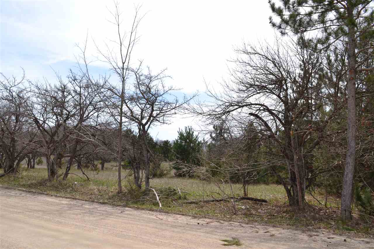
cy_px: 124
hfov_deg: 61.9
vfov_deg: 43.6
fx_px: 312
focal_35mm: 30
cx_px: 187
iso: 100
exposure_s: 1/200
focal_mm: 20
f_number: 9
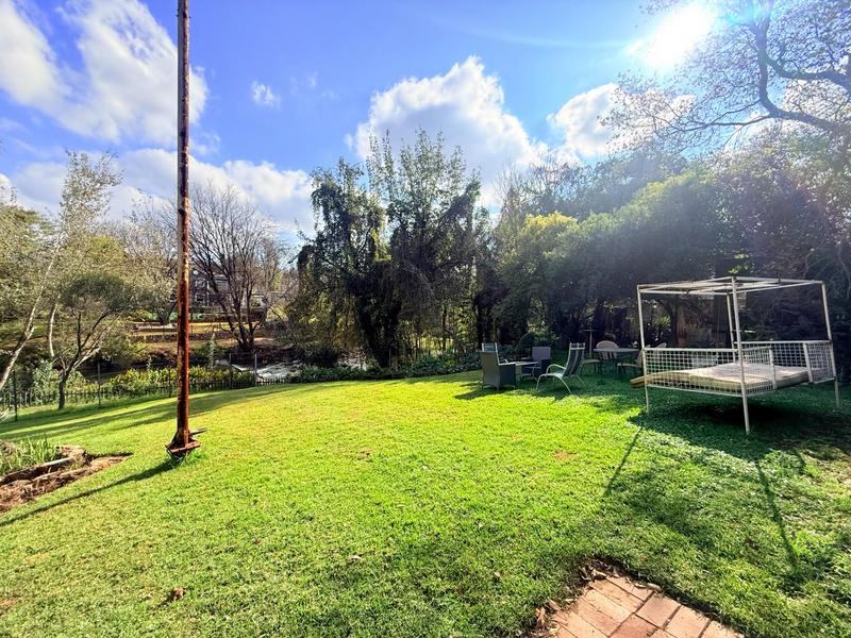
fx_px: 344
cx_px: 426
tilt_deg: -1.5
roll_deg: -1.1
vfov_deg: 85.7
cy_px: 319
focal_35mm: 14
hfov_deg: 102.1
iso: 50
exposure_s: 1/1001
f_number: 2.2
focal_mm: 2.22
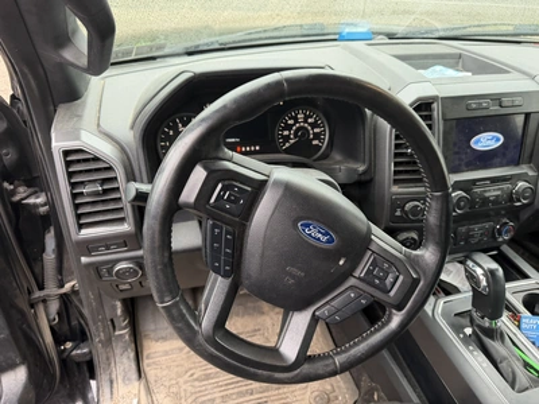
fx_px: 374
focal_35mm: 24
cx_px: 270
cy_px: 202
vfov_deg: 56.8
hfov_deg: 71.6
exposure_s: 1/121
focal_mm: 6.76
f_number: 1.78
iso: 200
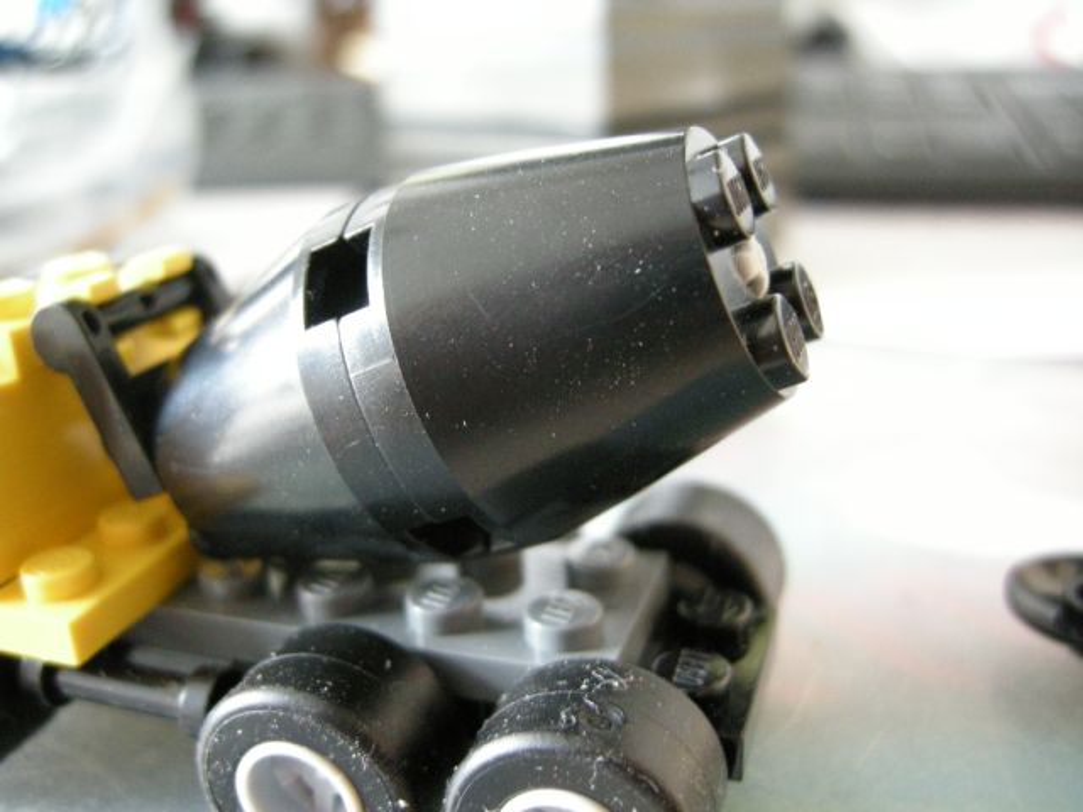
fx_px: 1126
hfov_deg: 51.4
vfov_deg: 39.7
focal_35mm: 36
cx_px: 542
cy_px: 406
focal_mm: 7.5
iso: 400
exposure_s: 1/12.1
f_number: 2.7
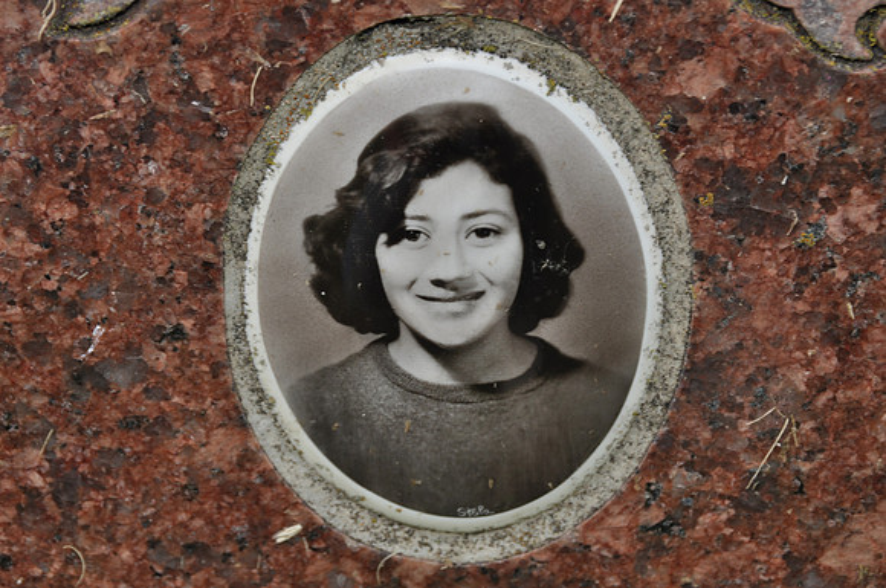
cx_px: 443
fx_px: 4977
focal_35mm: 202
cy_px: 294
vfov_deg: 6.8
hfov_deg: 10.2
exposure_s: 1/200
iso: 200
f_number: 11
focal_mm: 135
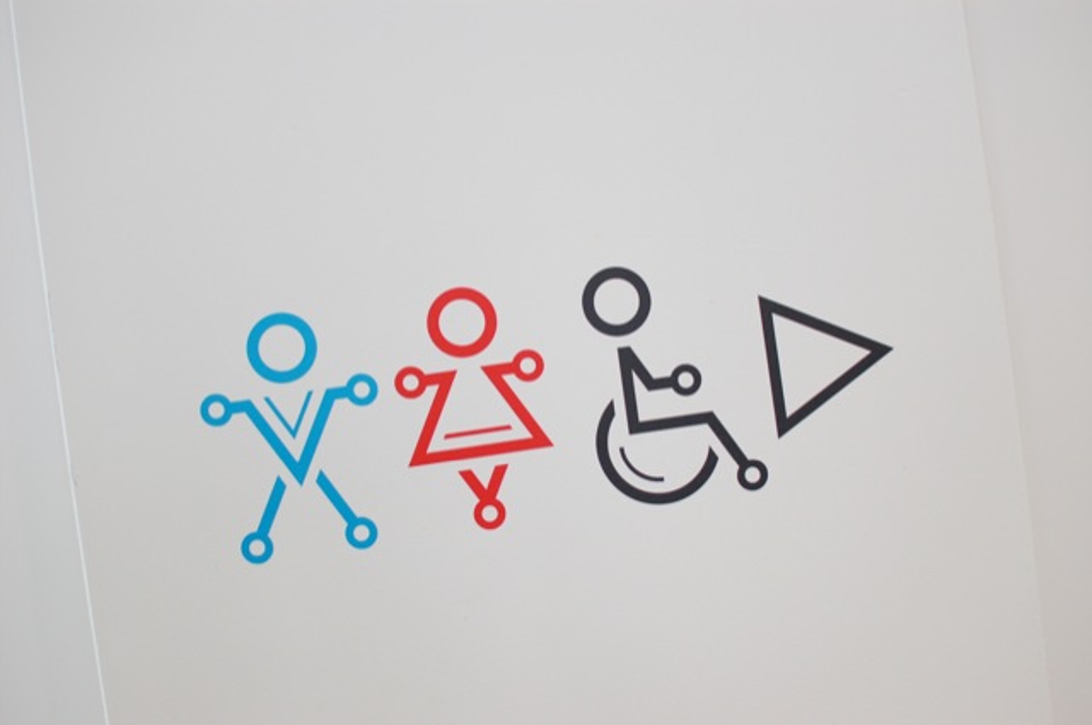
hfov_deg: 37.9
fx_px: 1590
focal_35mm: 52
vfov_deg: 25.7
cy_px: 362
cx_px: 546
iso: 800
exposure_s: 1/50
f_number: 3.5
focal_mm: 35
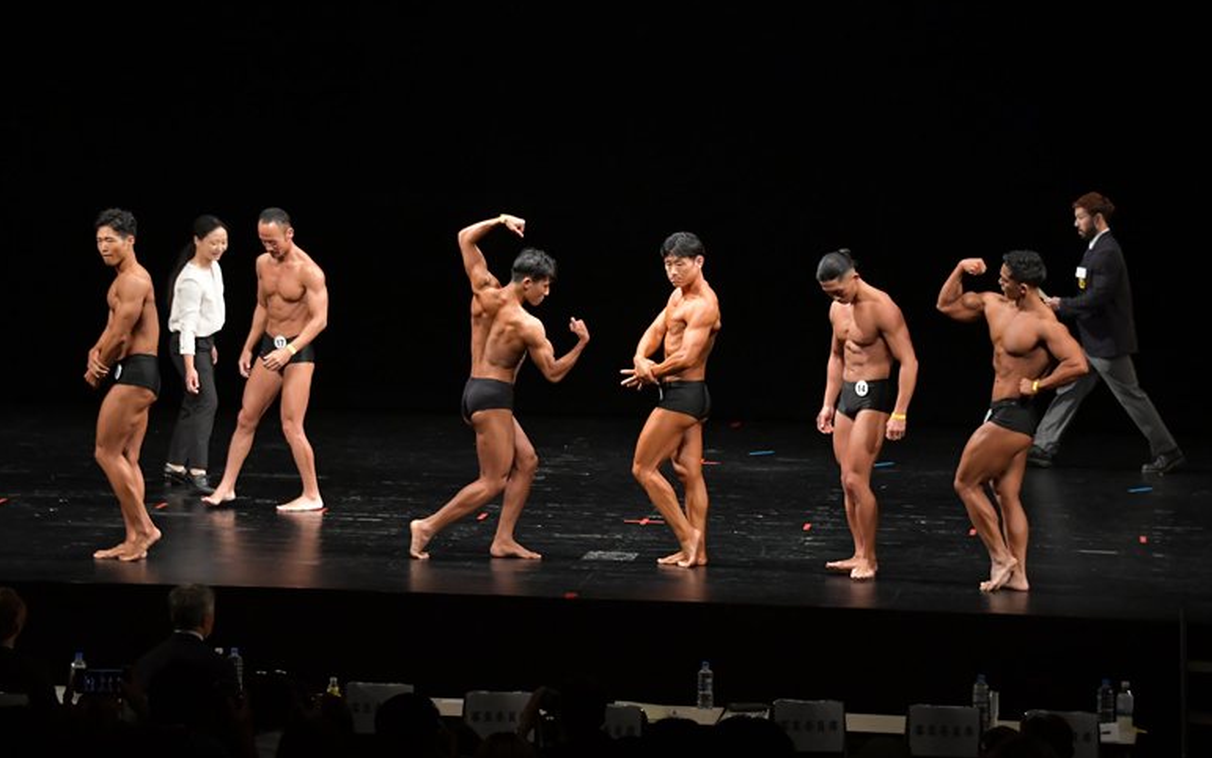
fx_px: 4162
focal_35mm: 126
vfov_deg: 10.4
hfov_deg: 16.6
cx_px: 604
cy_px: 360
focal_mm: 82
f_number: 5.6
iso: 3200
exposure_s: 1/400
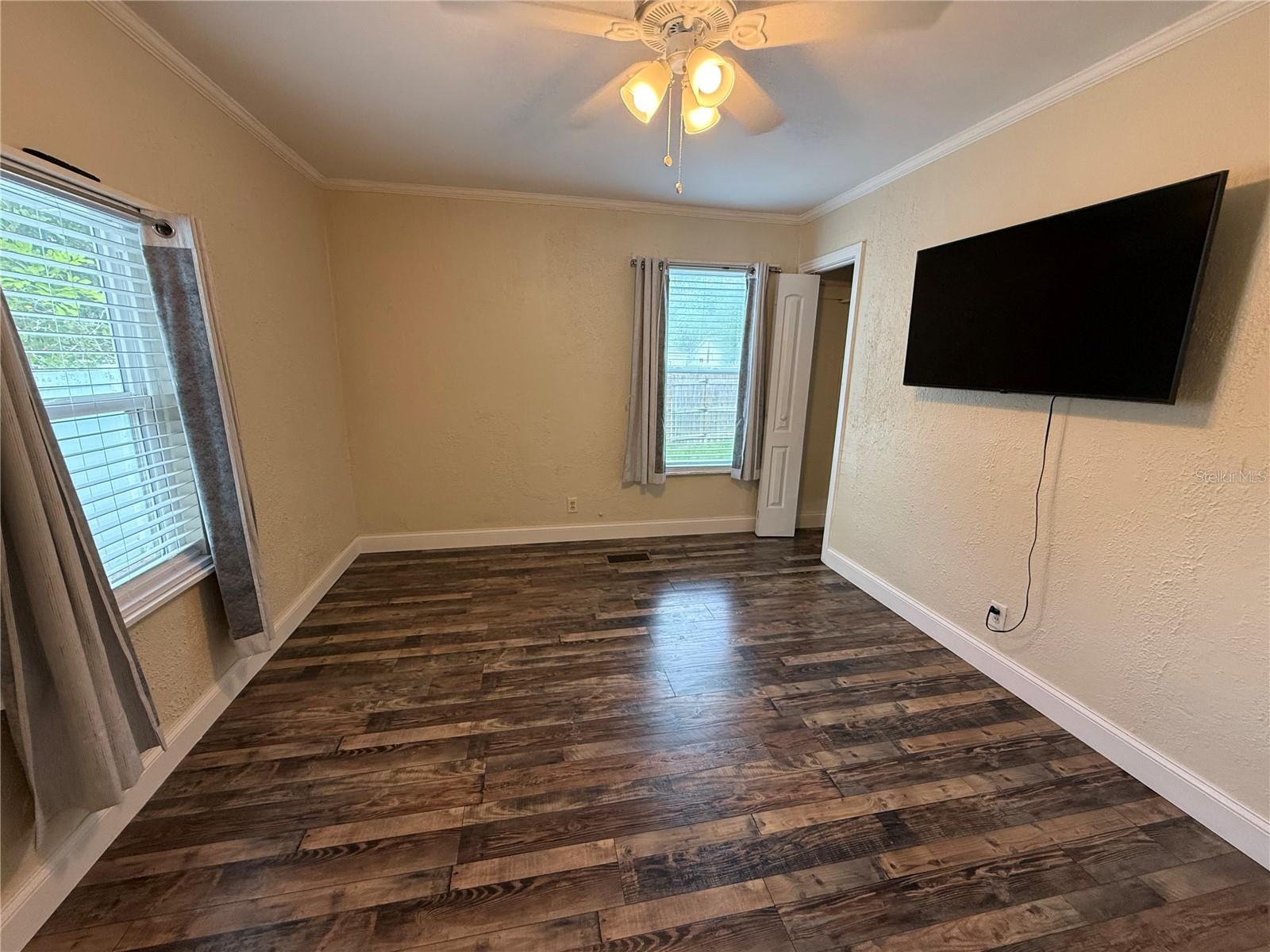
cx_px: 635
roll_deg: -1.2
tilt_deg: -12.5
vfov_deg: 85.7
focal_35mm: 14
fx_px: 514
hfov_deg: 102.1
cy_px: 476
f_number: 2.2
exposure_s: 1/120
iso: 320
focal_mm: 2.22
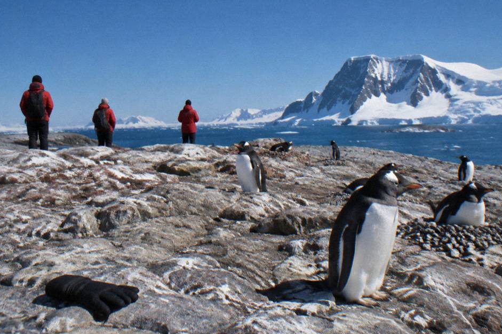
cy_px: 173
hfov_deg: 29.7
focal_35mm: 68
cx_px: 262
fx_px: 948
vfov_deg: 20.0
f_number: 5.6
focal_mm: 64
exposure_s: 1/400
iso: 200
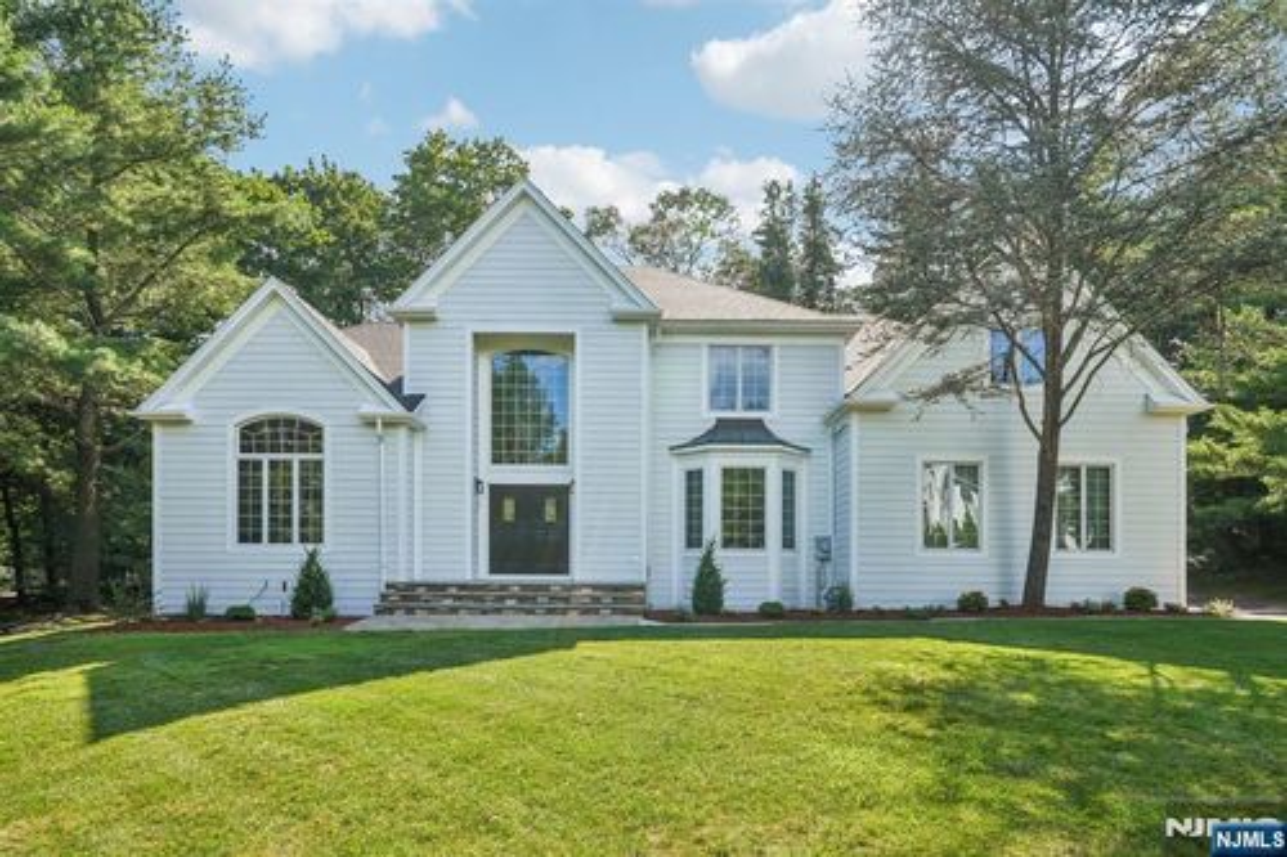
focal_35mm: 19
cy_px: 428
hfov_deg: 86.9
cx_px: 644
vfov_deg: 64.5
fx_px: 679
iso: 100
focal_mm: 19
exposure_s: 1/125
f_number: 8
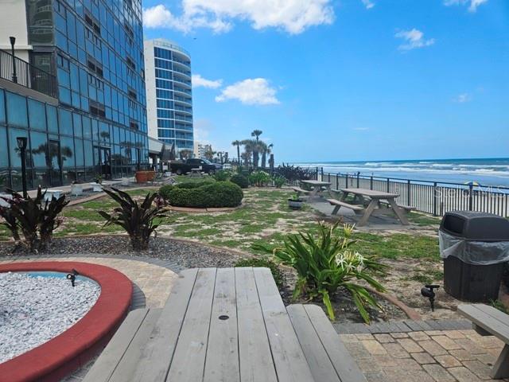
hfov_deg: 73.9
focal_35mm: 23
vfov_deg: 58.9
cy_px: 191
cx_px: 254
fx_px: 338
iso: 25
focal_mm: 5.4
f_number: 1.8
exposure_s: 1/1765
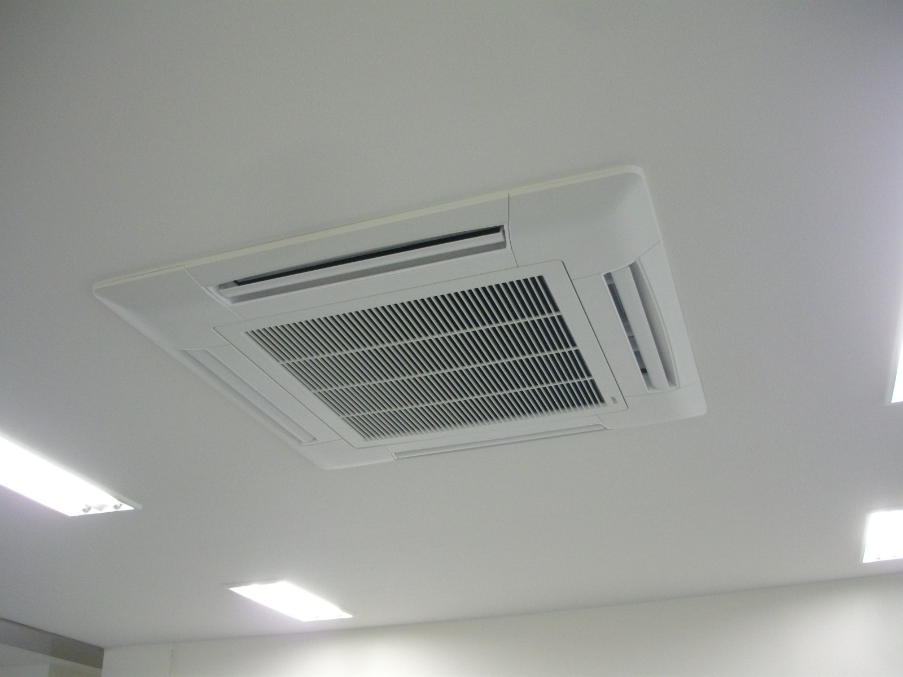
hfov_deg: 50.1
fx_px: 965
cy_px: 338
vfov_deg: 38.7
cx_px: 452
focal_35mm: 37
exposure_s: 1/80
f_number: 2.8
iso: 200
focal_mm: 6.2
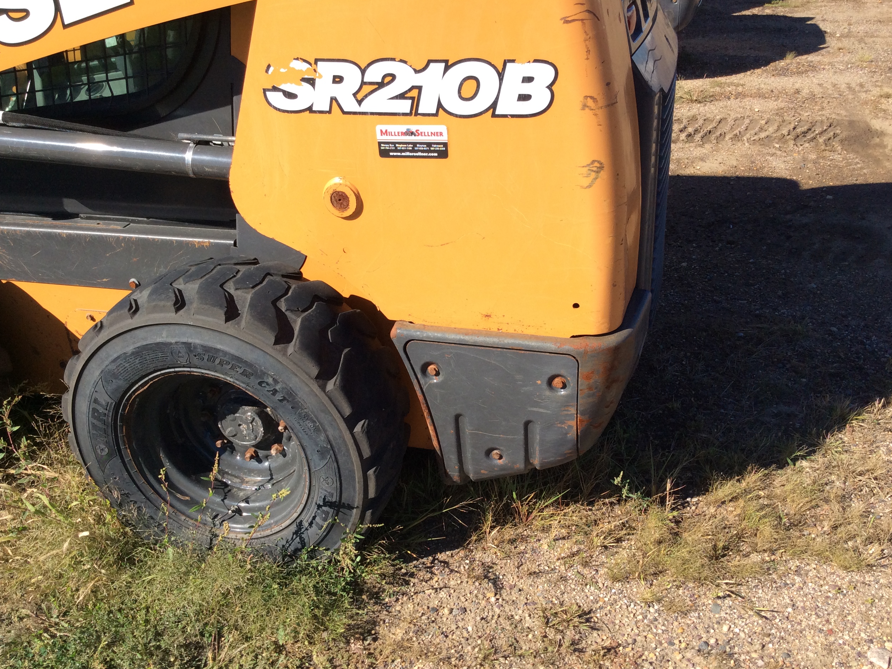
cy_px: 331
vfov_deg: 42.9
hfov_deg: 55.4
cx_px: 451
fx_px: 850
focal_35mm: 33
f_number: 2.4
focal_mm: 3.3
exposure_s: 1/1100
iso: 32
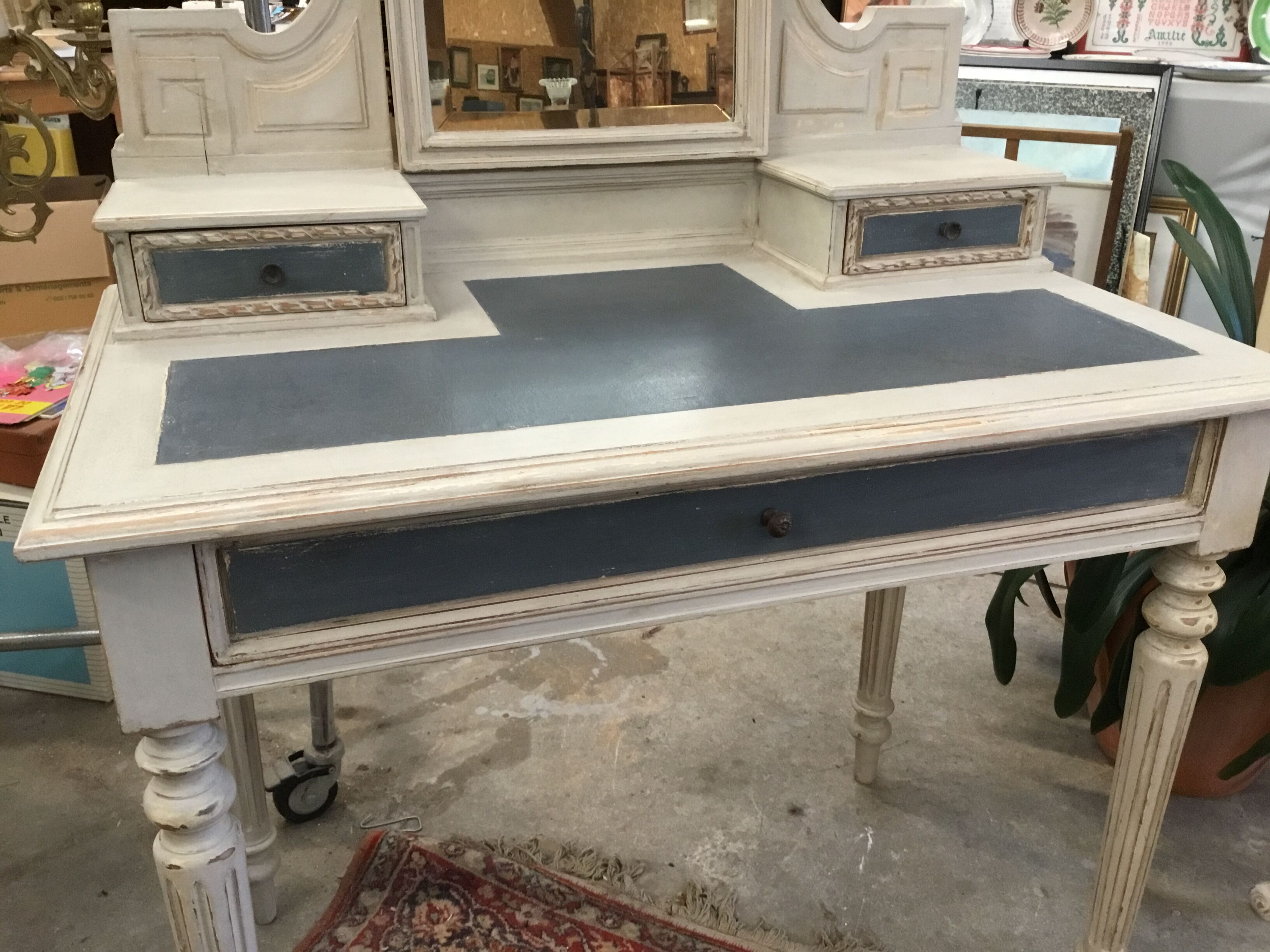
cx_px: 635
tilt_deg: -24.3
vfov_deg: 45.4
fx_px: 1137
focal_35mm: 31
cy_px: 476
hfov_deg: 58.4
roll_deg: -0.6
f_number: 2.4
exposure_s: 1/33
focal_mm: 3.3
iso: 160
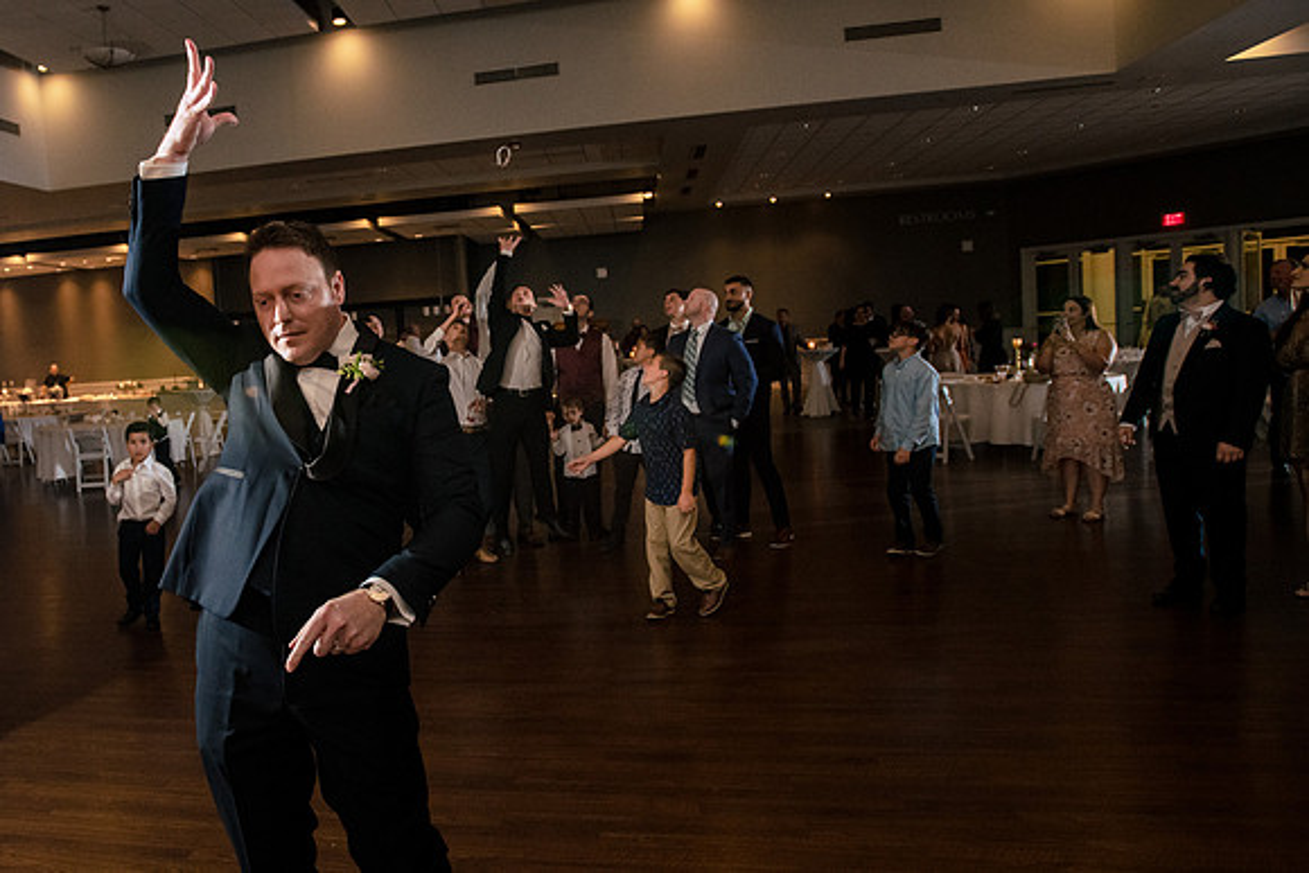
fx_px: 925
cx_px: 399
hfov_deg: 67.9
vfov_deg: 50.5
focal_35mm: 25
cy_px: 416
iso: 1250
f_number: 4
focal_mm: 17
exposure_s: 1/200
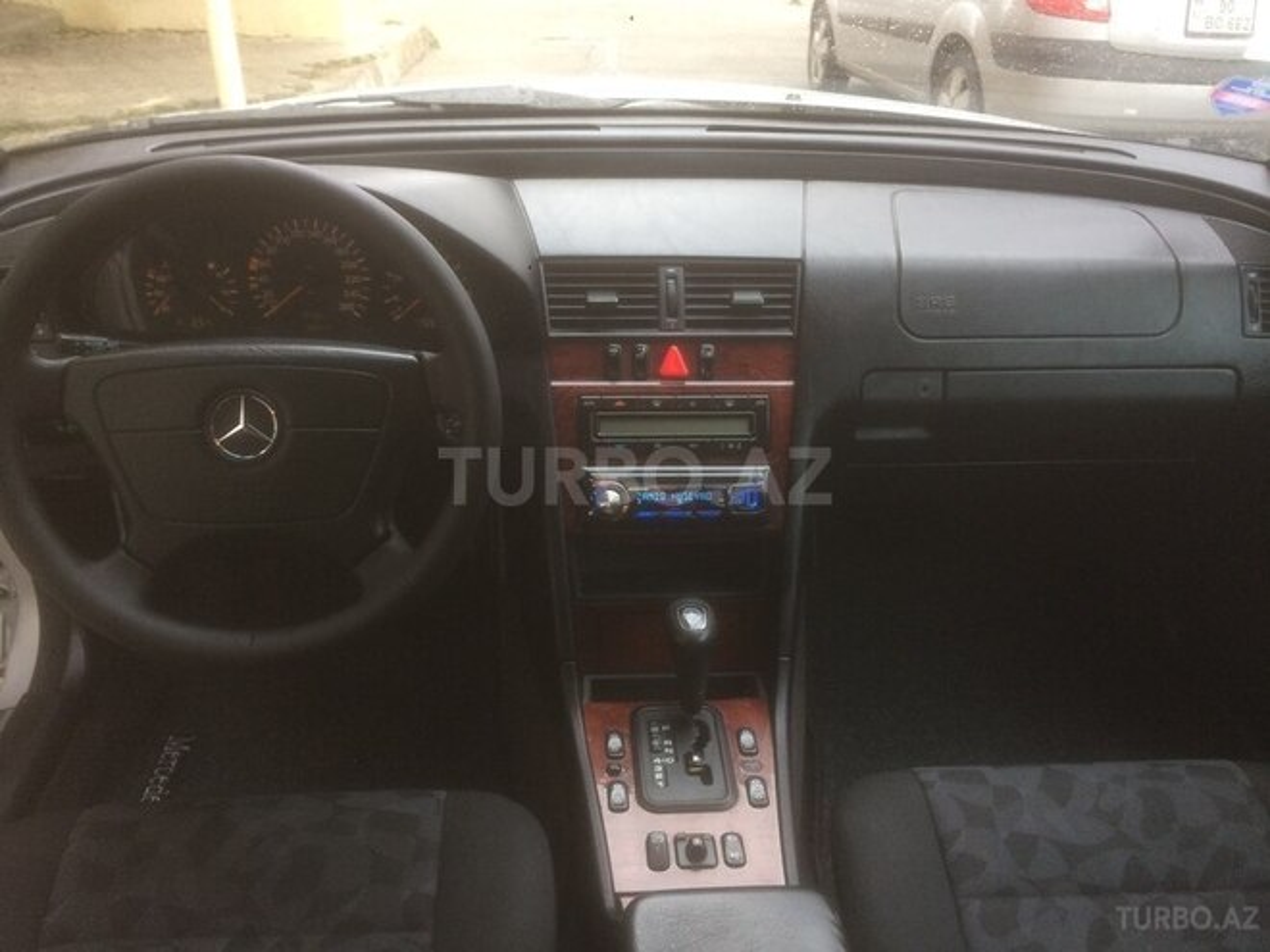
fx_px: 1064
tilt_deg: -26.5
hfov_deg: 61.7
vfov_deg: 48.2
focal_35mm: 29
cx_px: 635
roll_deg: -2.4
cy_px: 476
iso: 125
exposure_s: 1/33
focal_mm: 4.15
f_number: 2.2
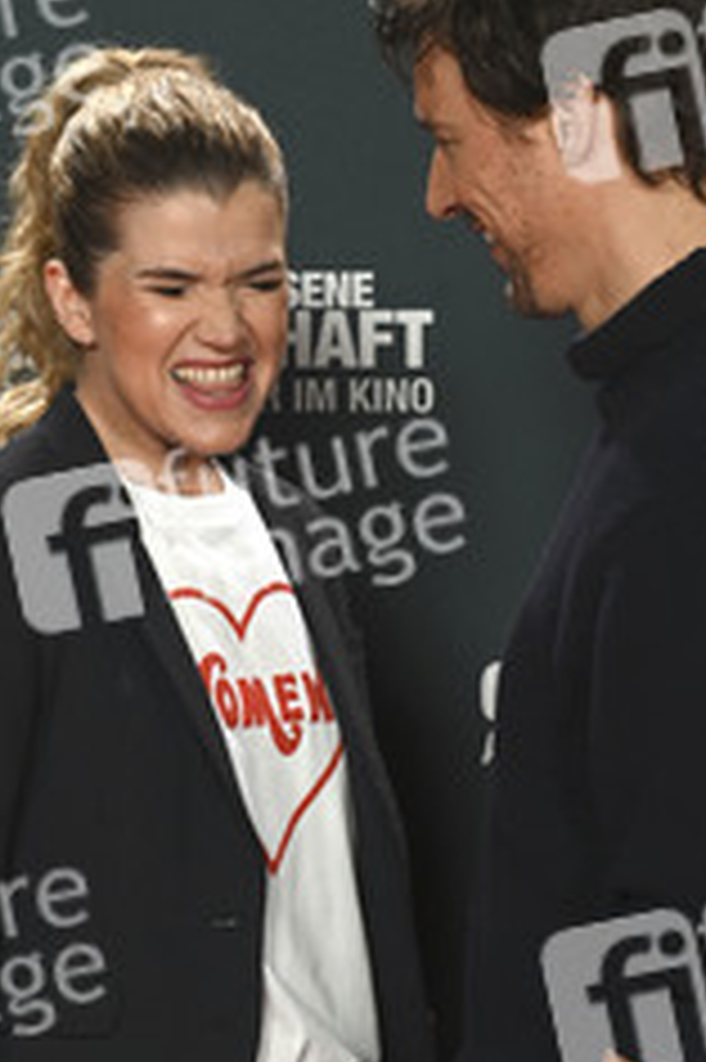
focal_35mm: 166
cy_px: 752
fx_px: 4890
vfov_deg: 12.4
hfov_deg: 8.3
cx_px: 364
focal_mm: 98
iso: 1600
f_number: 4.8
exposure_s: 1/180
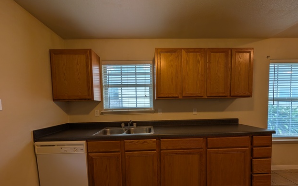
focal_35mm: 13
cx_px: 150
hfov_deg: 109.3
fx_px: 106
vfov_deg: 81.9
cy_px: 111
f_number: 1.7
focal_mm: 2.02
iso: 60
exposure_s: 1/134
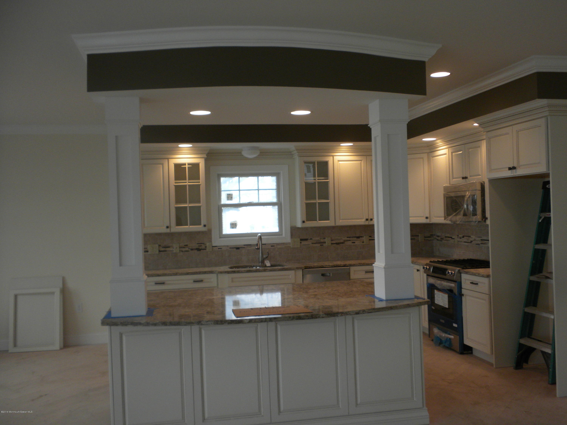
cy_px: 212
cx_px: 284
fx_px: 606
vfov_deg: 38.7
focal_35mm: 37
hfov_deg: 50.1
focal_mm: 6.6
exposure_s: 1/59.5
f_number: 3.5
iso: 132
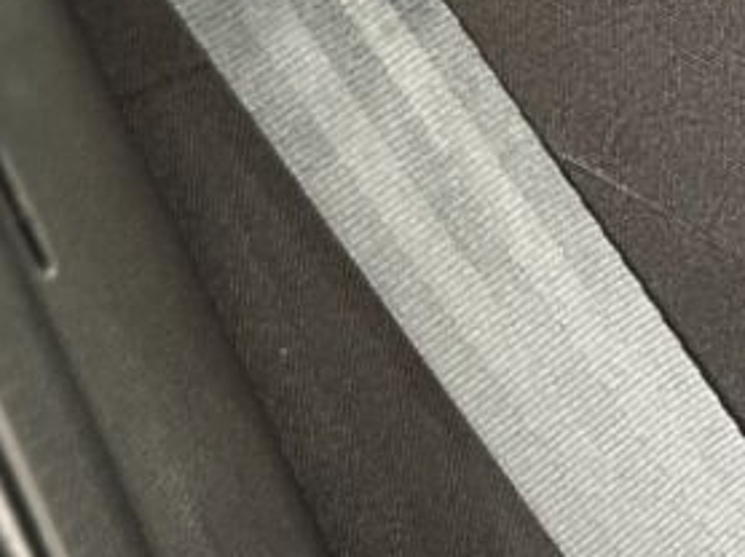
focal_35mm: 166
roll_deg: +1.6
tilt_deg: -30.5
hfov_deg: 9.9
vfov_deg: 8.9
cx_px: 2010
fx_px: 3570
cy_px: 434
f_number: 1.78
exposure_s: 1/40
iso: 640
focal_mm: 6.86
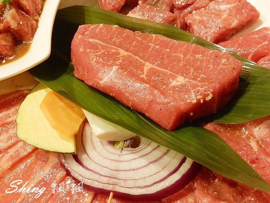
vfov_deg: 46.8
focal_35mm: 30
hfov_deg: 60.0
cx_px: 135
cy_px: 102
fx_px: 234
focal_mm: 5.4
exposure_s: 1/20
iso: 400
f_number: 4
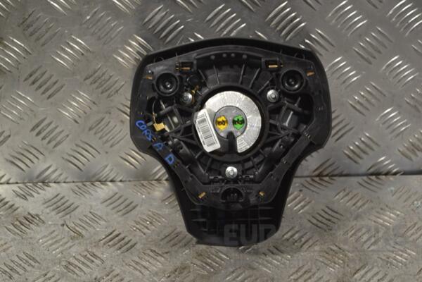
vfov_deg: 16.6
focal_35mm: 82
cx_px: 211
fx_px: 967
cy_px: 141
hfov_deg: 24.6
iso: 400
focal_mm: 55
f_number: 5.6
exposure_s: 1/60
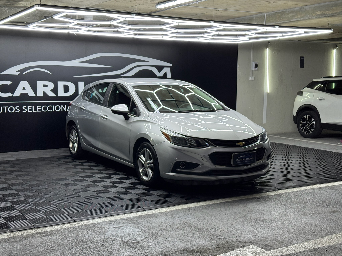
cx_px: 171
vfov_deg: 30.3
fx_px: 474
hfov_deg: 39.7
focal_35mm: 48
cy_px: 128
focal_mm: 6.76
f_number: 1.78
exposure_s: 1/70
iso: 100
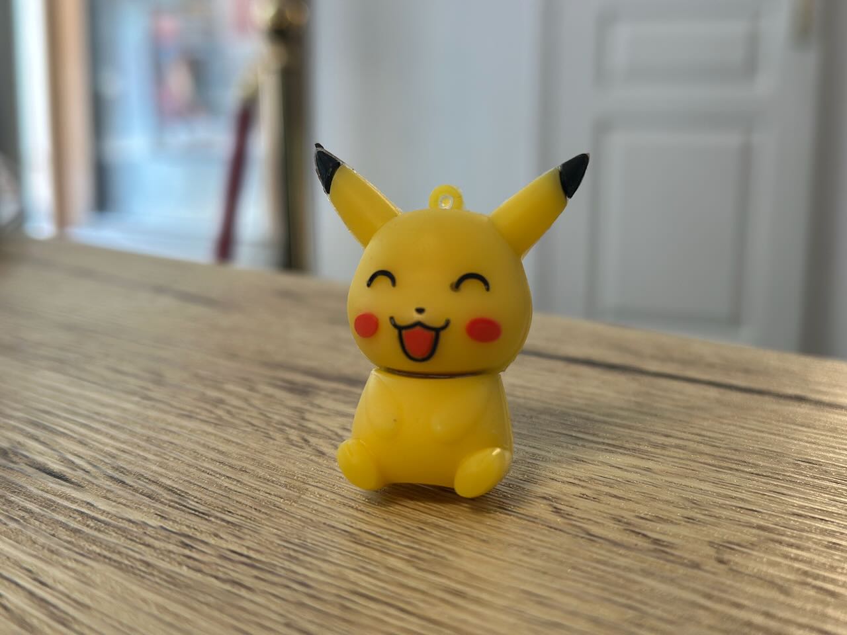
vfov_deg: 30.3
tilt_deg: -10.8
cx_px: 424
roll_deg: -0.2
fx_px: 1174
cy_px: 318
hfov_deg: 39.7
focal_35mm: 48
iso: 125
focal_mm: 6.86
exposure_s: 1/100
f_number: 1.78
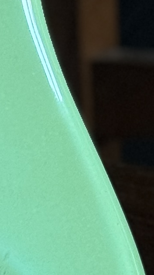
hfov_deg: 3.6
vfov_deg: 6.4
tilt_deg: -7.7
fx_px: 2441
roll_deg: +1.0
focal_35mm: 336
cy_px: 135
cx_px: -250
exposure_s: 1/40
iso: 400
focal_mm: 6.76
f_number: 1.78
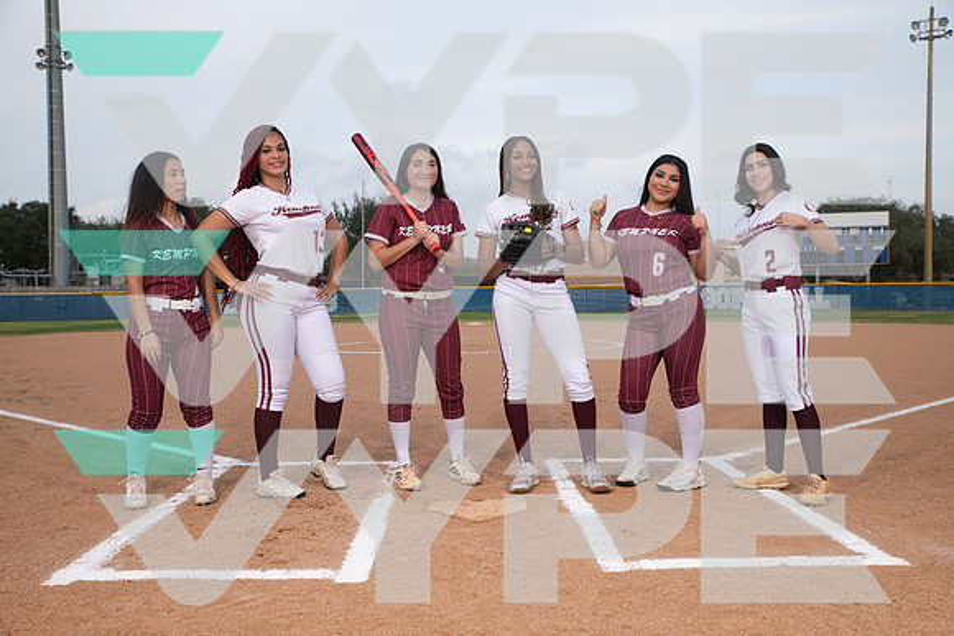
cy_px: 318
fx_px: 954
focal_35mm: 36
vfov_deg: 36.9
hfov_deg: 53.1
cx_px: 477
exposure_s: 1/400
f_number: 6.3
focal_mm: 36
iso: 200
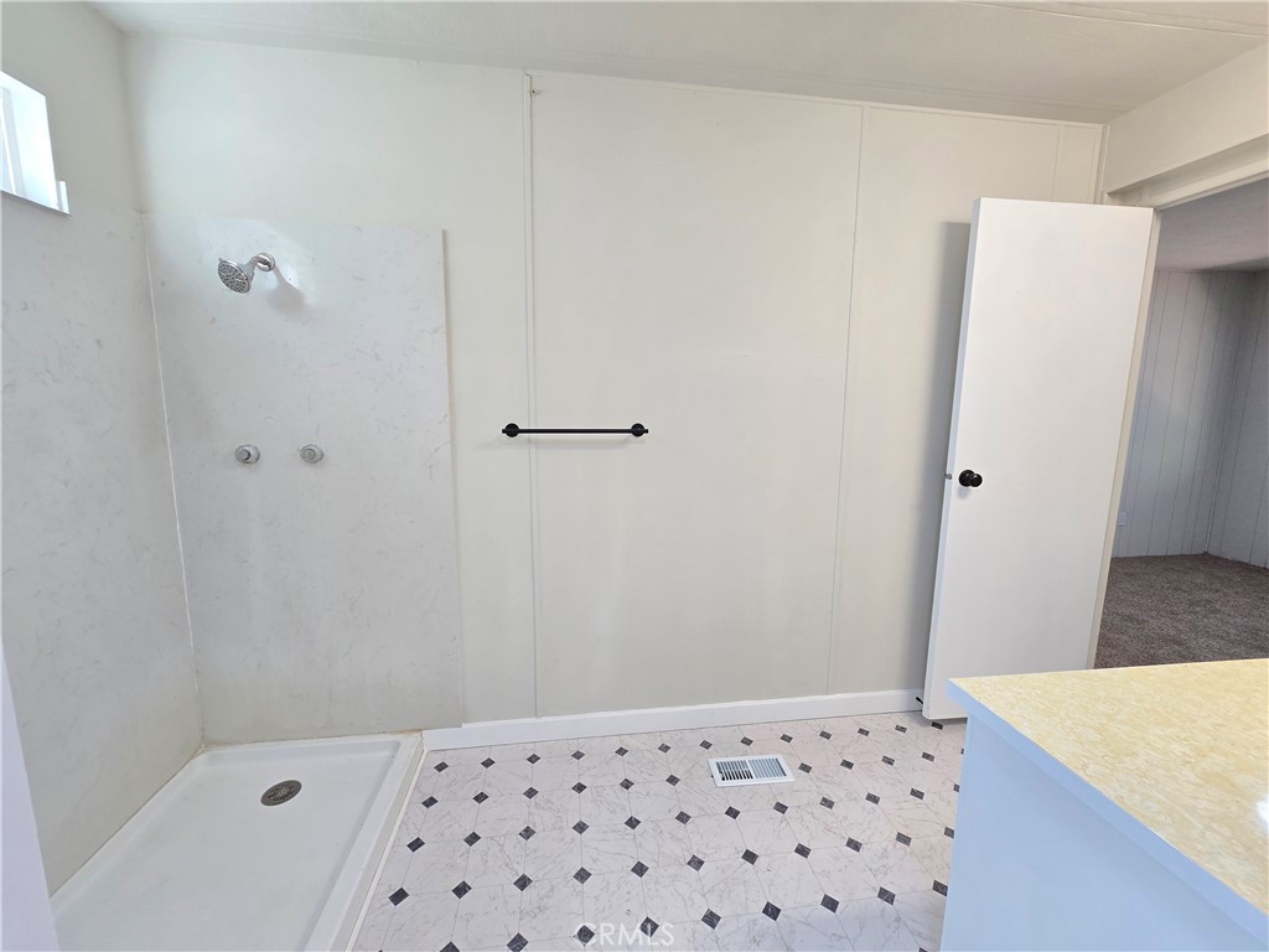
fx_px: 477
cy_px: 476
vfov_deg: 89.9
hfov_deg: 106.2
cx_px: 634
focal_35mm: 13
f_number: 2.2
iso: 125
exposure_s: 1/60
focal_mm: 2.2
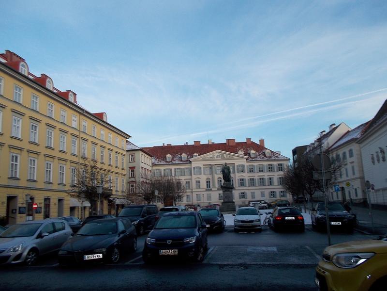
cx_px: 194
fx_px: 324
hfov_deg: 61.7
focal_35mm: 29
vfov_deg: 48.2
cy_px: 146
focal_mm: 4.1
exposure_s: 1/125
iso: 80
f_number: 3.3
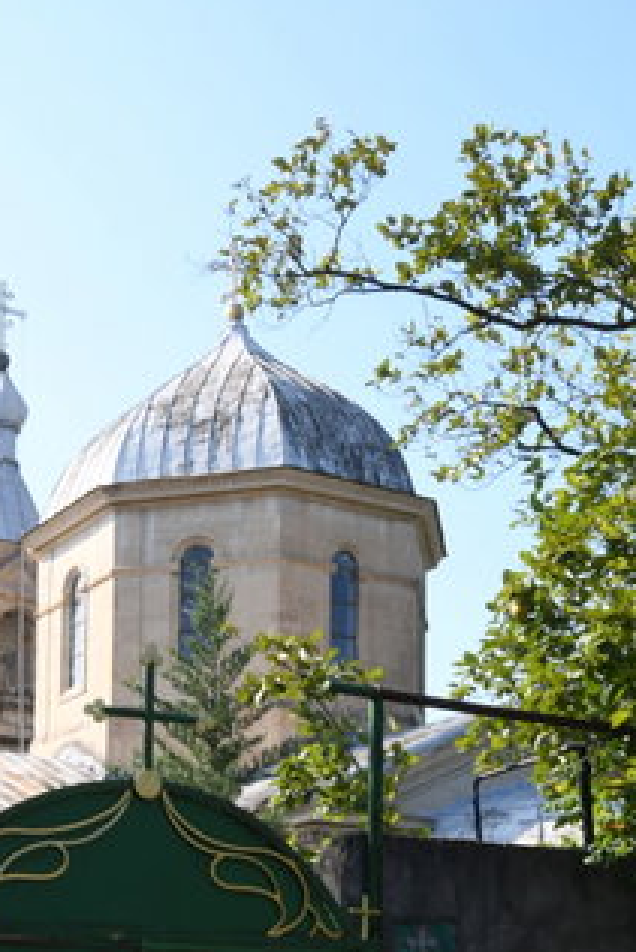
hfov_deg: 23.5
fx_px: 1509
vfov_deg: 33.6
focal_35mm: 57
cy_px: 816
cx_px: 142
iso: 125
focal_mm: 20
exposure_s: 1/30
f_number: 16
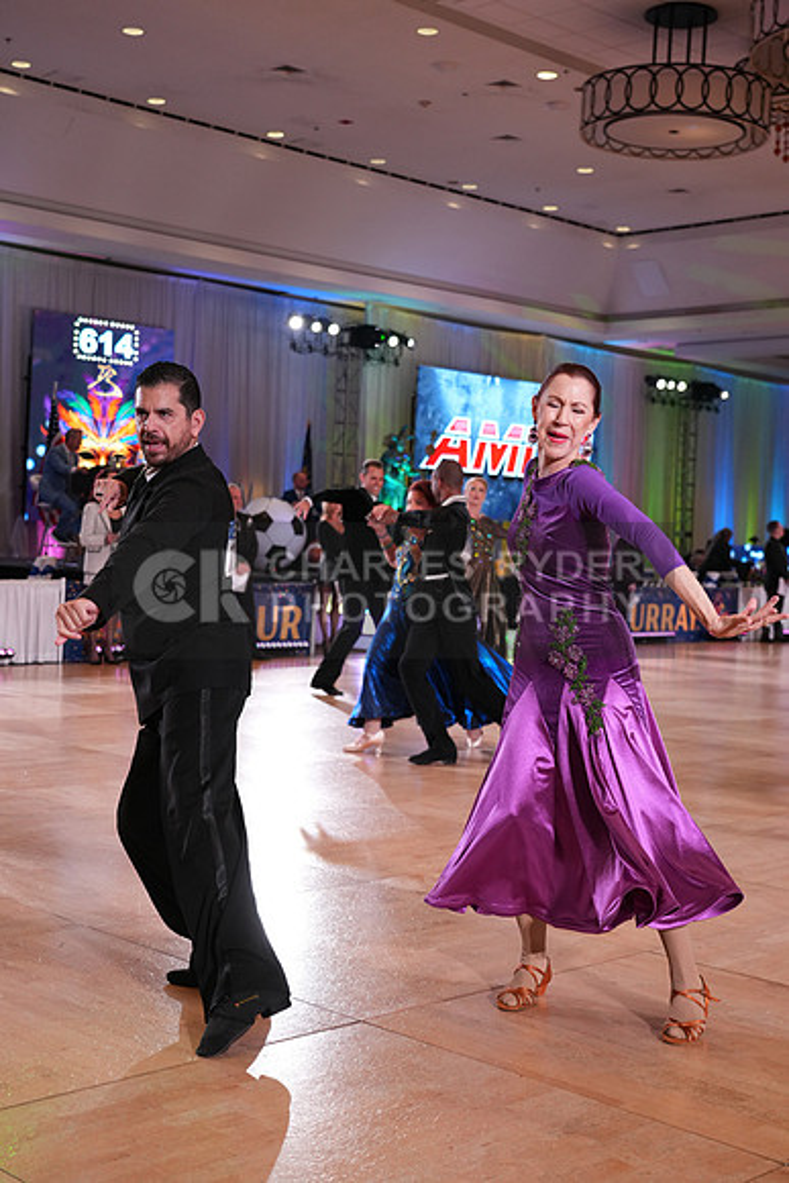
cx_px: 394
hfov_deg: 29.9
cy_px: 592
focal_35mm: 45
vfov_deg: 43.6
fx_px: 1478
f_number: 4
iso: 2000
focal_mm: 45
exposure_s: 1/400
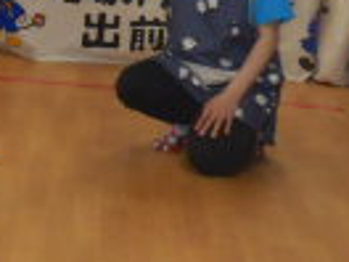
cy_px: -82
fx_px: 1815
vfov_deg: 8.1
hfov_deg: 10.3
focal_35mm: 180
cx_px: -293
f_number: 4.2
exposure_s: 1/30
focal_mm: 6.6
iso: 280
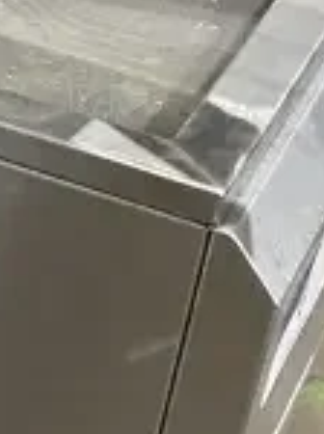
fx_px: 1765
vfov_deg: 14.0
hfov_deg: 9.6
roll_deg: -3.8
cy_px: 155
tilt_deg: -29.4
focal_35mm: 141
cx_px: -385
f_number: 1.8
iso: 400
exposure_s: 1/60
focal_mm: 4.25
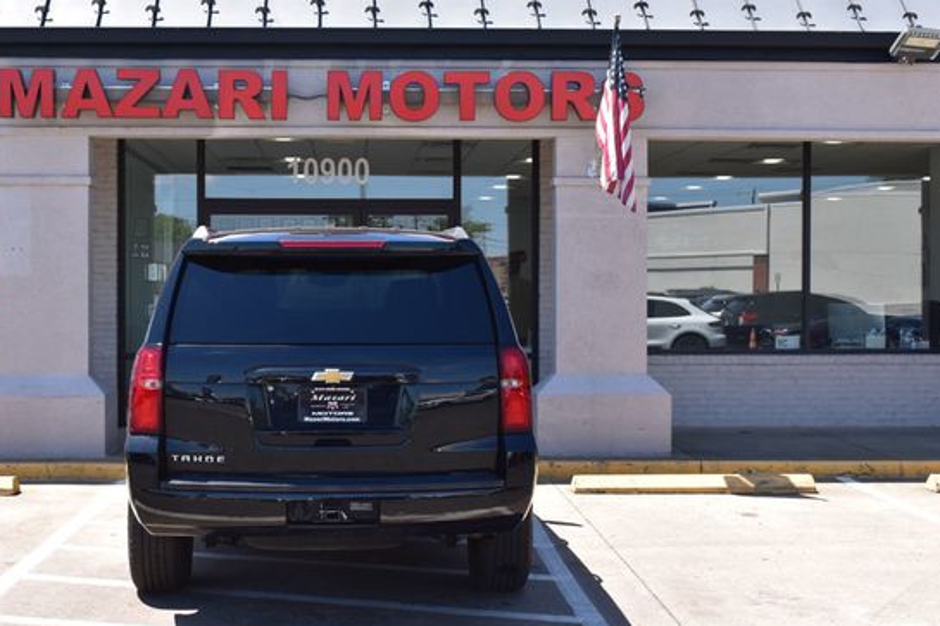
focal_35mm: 55
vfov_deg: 24.8
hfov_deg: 36.4
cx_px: 400
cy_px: 322
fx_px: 1425
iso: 400
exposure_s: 1/250
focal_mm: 31
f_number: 10
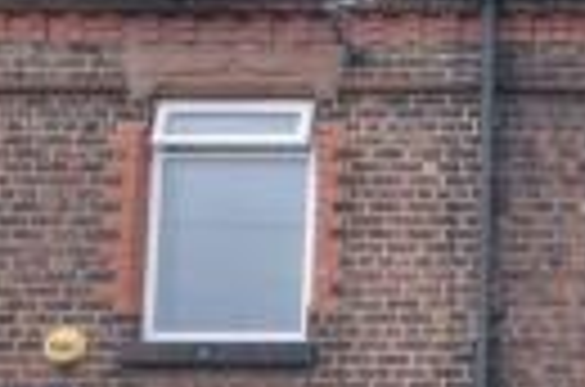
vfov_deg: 12.1
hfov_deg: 16.3
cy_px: 479
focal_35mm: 110
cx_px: 976
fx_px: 1783
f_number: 8
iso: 400
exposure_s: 1/400
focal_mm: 20
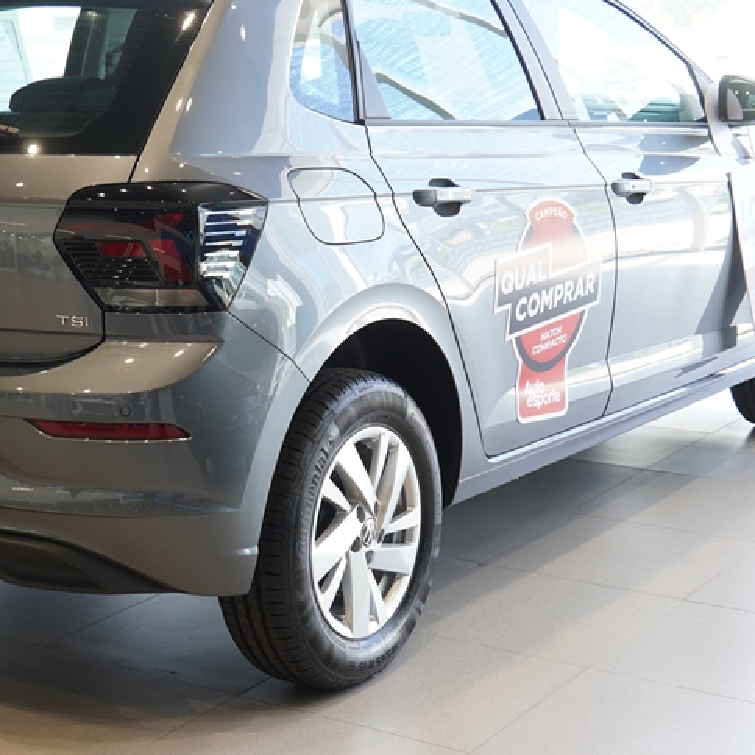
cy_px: 317
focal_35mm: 73
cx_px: 201
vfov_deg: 23.7
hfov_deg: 23.5
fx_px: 1799
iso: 160
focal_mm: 27
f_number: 3.2
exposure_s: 1/60
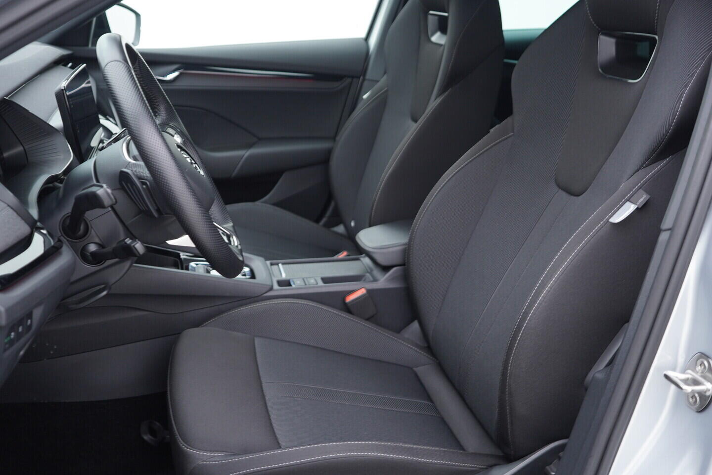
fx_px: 712
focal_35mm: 36
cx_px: 356
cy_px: 238
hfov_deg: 53.1
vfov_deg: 36.9
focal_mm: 24
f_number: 2.8
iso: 200
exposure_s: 1/40
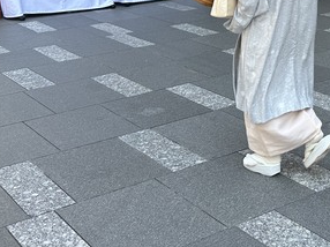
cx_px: 389
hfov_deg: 24.9
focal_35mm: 71
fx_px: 676
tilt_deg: -3.6
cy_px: -31
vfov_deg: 19.7
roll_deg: -0.6
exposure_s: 1/426
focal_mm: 5.7
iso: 50
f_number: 1.5
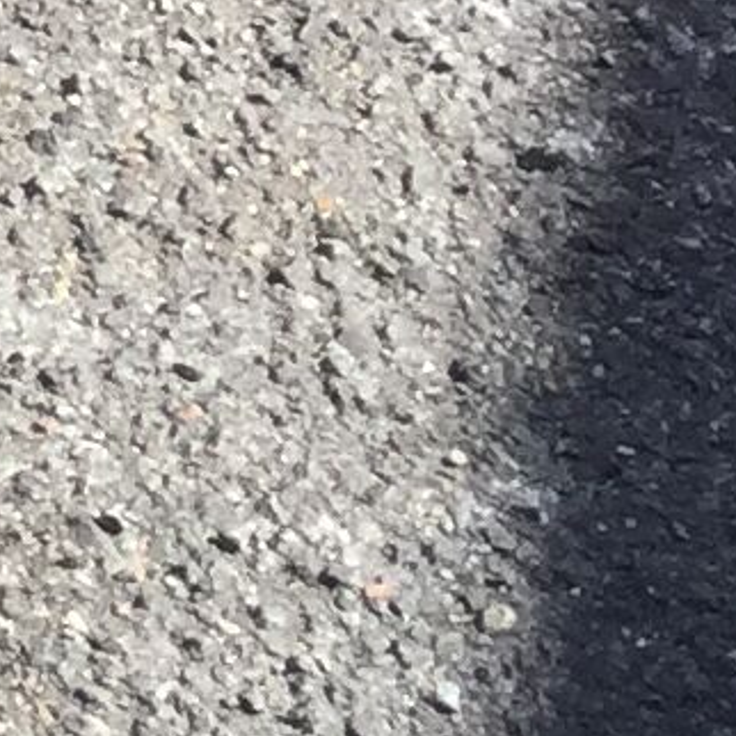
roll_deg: +6.3
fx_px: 6254
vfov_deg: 6.1
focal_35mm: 260
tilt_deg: -25.9
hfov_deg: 5.8
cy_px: -1611
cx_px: -2121
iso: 32
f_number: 2.2
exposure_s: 1/628
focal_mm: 4.15
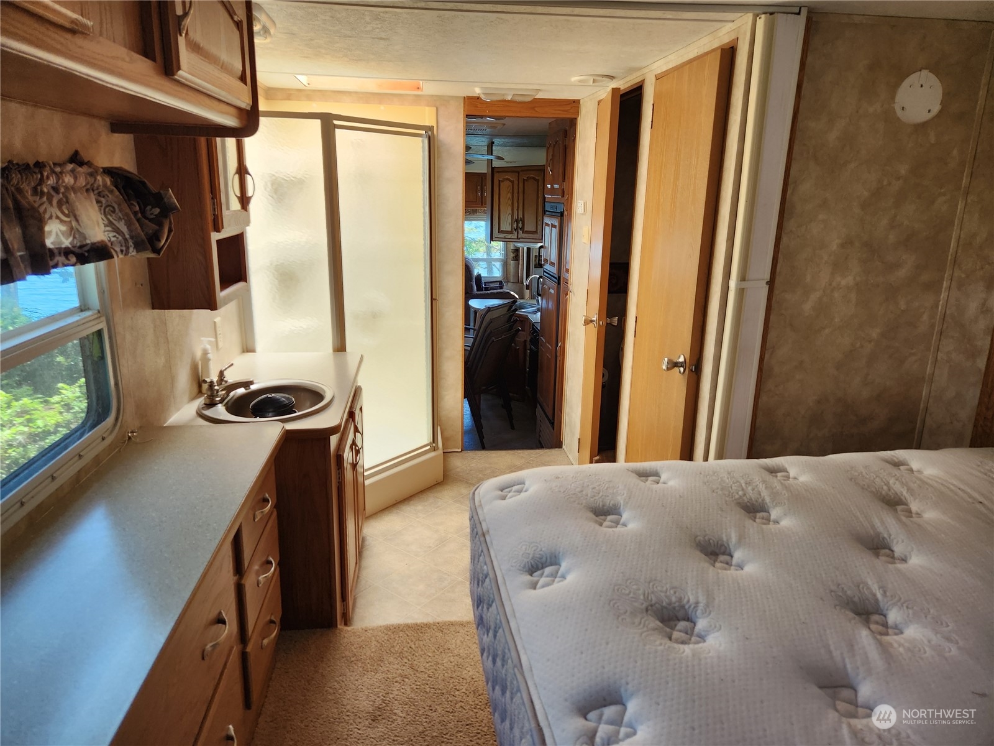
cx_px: 497
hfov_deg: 73.9
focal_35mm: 23
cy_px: 373
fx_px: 660
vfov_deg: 58.9
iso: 160
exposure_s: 1/120
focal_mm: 5.4
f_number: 1.8
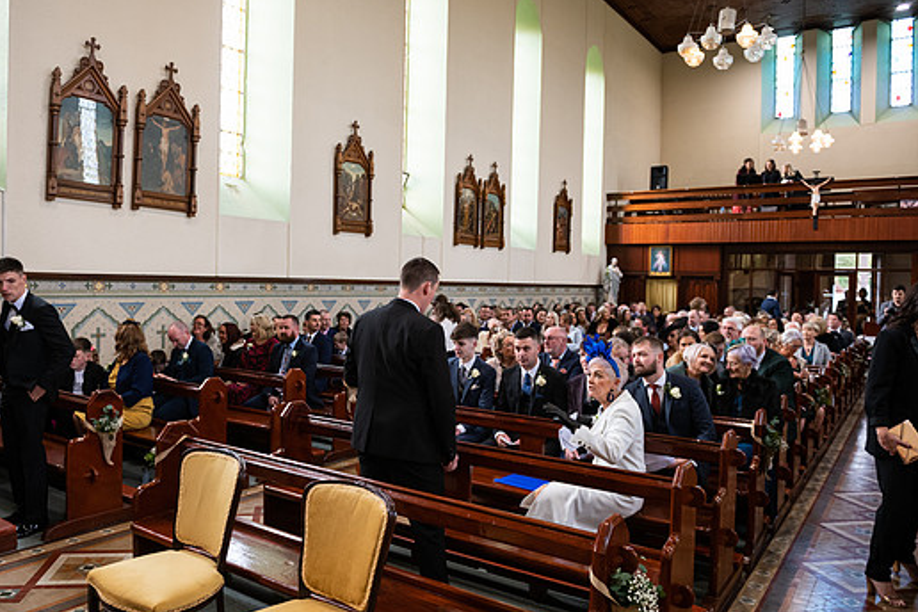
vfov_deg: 47.9
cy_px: 307
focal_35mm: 27
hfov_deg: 67.2
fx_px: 688
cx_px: 411
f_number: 3.5
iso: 800
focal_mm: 24
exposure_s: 1/160
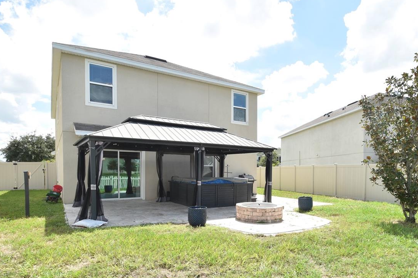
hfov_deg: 78.4
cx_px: 228
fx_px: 255
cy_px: 175
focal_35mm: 22
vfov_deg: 56.5
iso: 200
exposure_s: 1/350
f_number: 9.5
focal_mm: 10
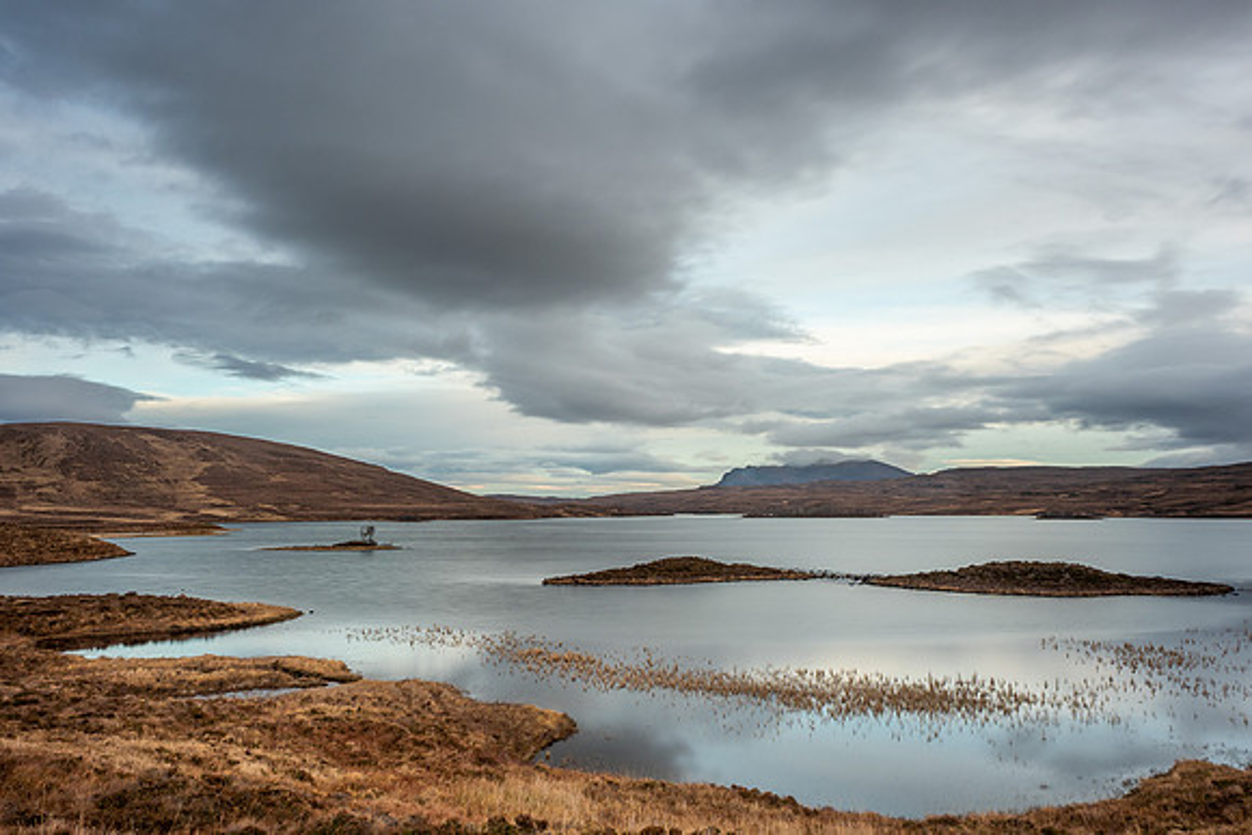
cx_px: 637
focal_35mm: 30
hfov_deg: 62.5
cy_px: 410
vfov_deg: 44.1
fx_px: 1031
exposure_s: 5
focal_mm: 14
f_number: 7.1
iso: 200
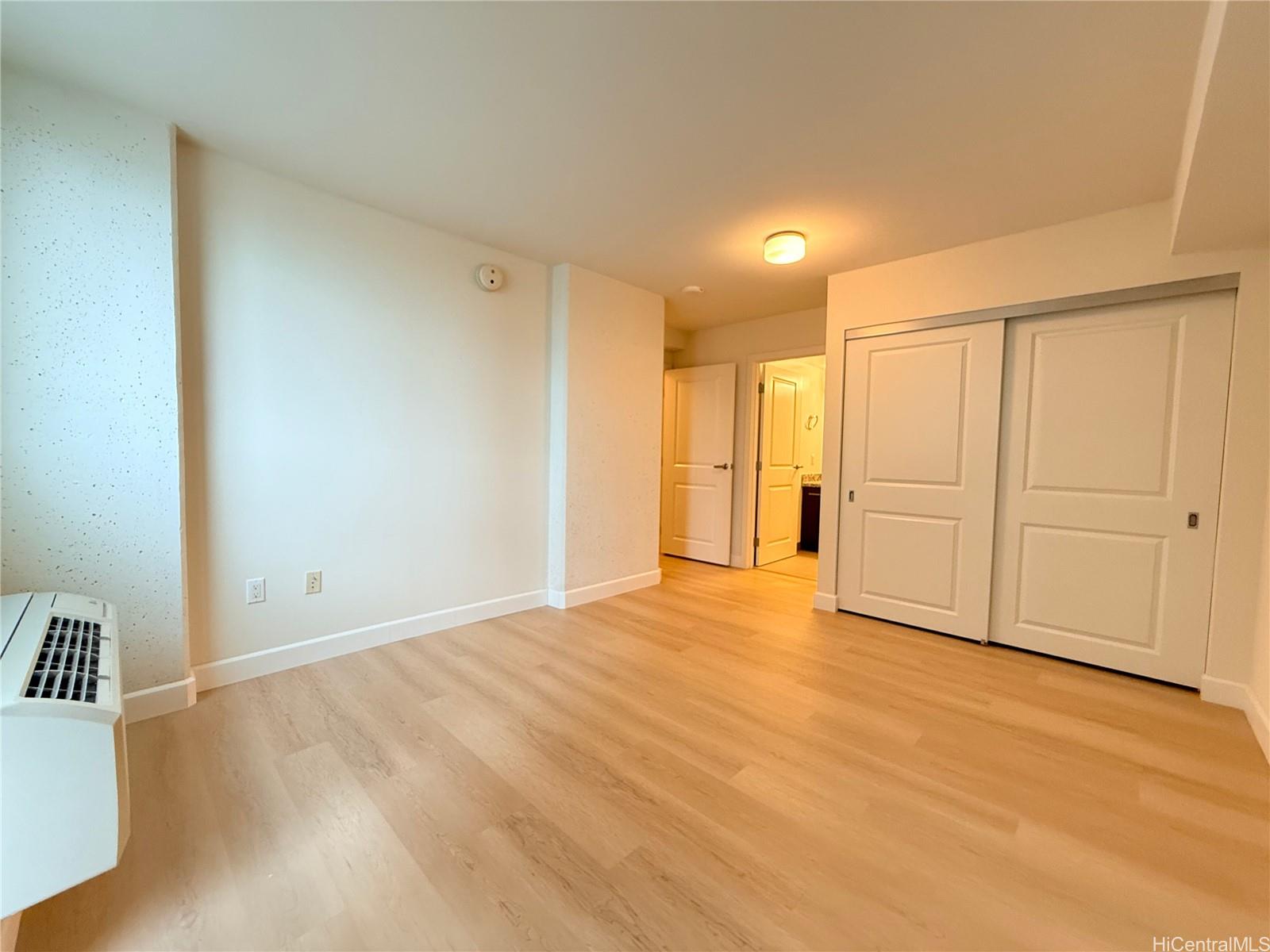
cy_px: 476
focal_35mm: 14
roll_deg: -1.6
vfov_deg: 85.7
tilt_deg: -3.4
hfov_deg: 102.1
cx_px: 635
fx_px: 514
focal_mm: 2.22
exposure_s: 1/60
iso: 400
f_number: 2.2
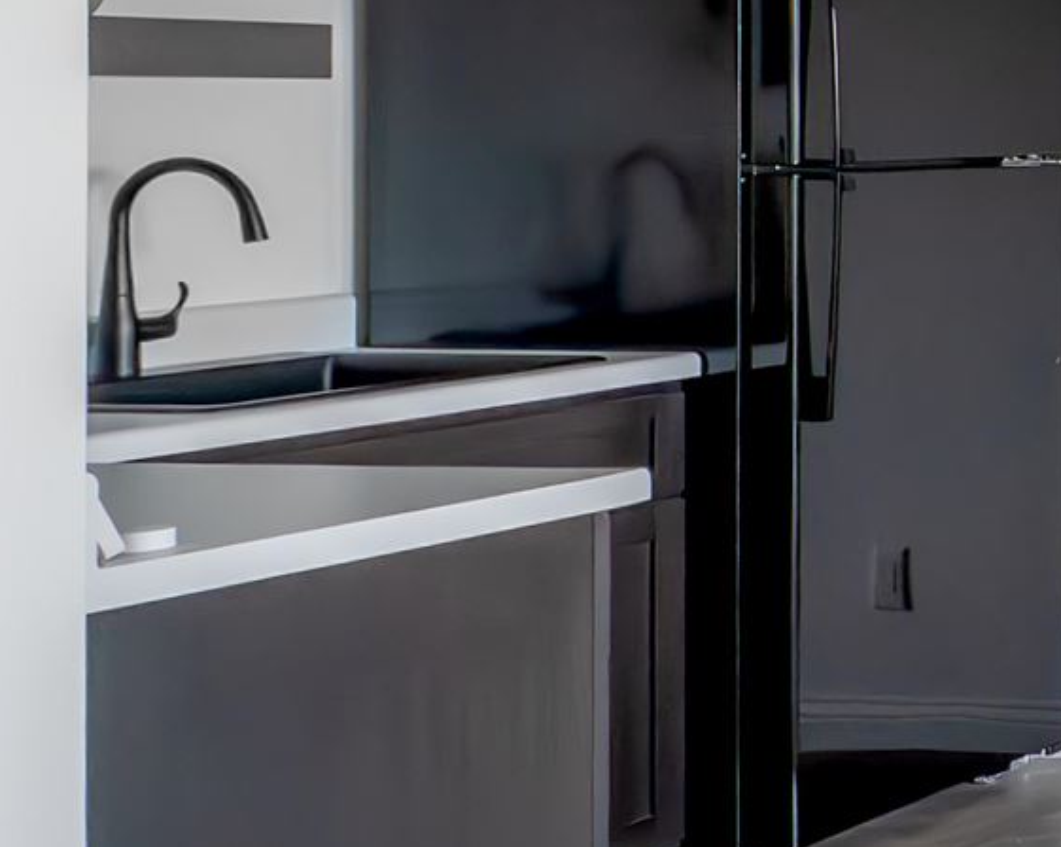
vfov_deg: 20.7
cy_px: 55
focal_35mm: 72
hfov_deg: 15.7
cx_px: 2462
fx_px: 2259
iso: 3200
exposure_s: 1/100
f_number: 7.1
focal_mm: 14
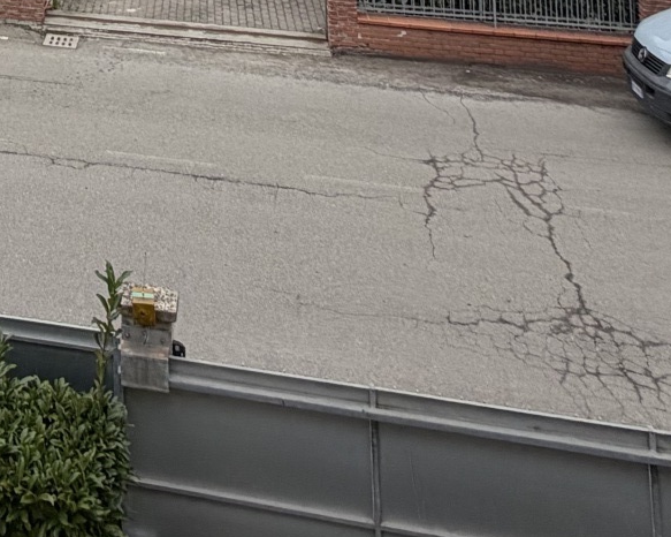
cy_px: -490
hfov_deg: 28.0
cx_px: -106
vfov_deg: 18.4
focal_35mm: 60
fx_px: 1191
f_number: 2.2
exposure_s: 1/770
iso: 32
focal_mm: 2.22
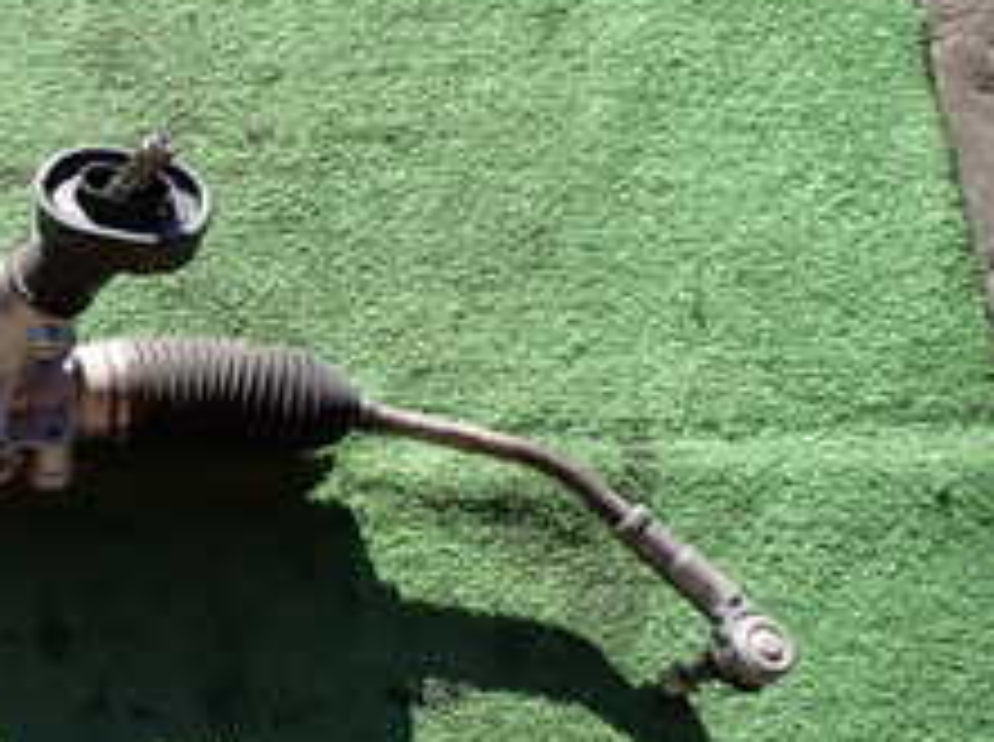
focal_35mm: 68
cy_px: 513
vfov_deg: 21.4
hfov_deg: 24.4
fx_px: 1949
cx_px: -351
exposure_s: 1/400
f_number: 2.8
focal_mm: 4.5
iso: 100
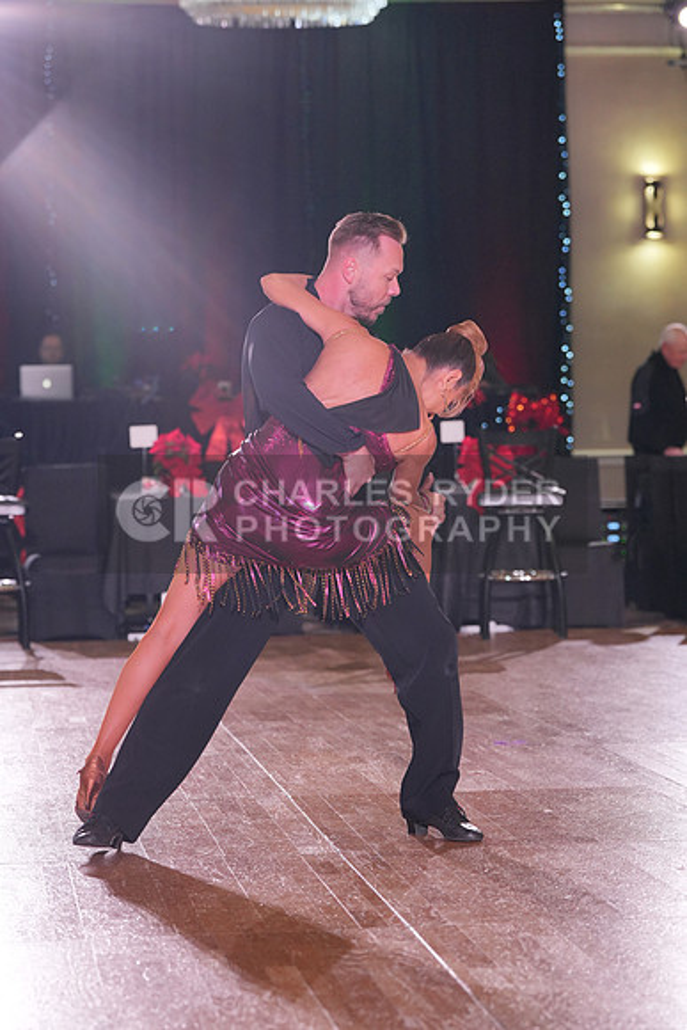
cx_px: 344
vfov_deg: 21.0
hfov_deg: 14.1
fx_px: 2775
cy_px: 515
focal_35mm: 97
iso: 2000
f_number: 4
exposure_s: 1/400
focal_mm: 97
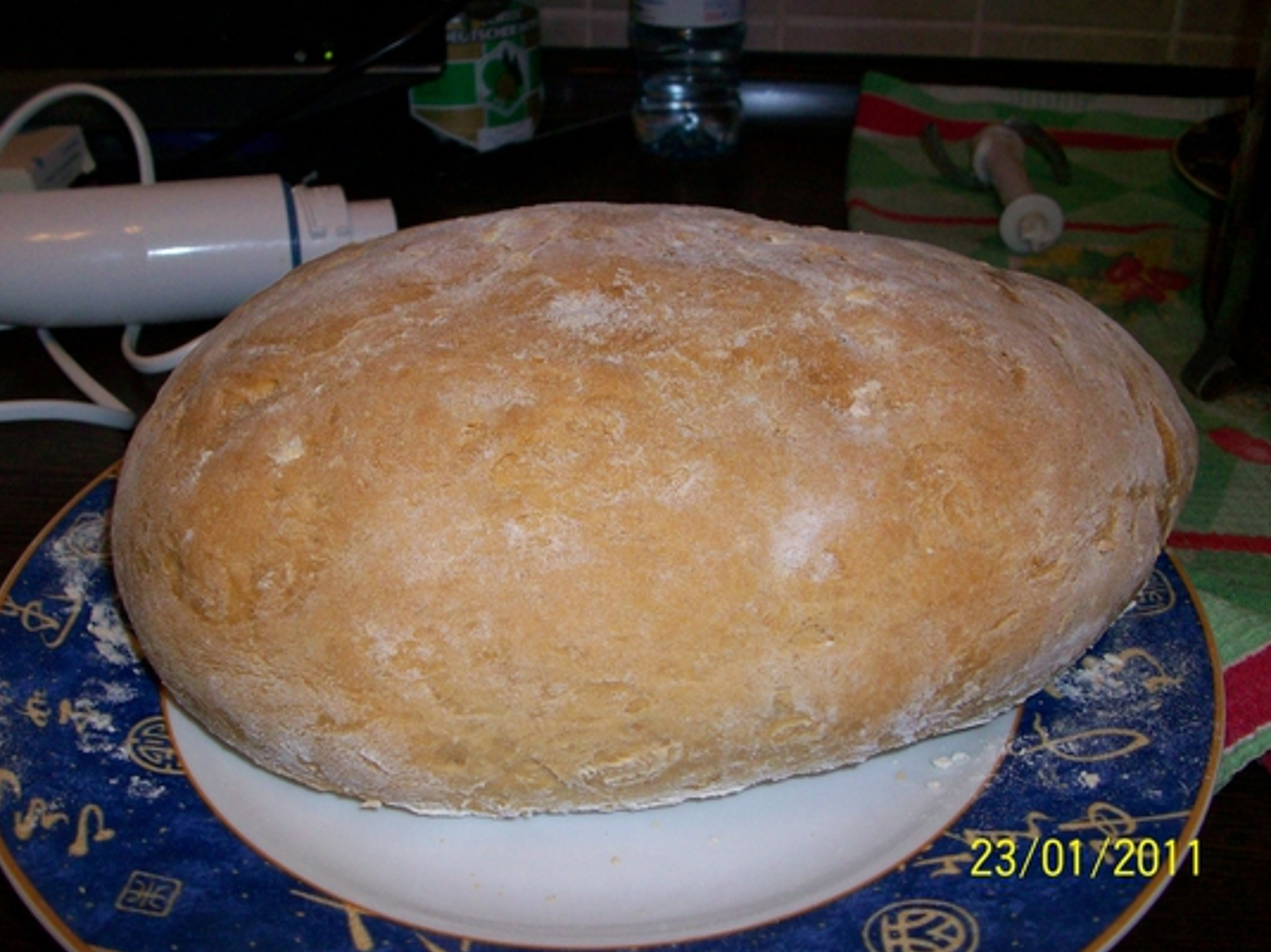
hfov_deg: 52.6
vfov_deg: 40.7
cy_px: 485
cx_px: 620
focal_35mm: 35
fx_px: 1285
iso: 160
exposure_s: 1/60
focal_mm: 5.7
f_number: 2.8
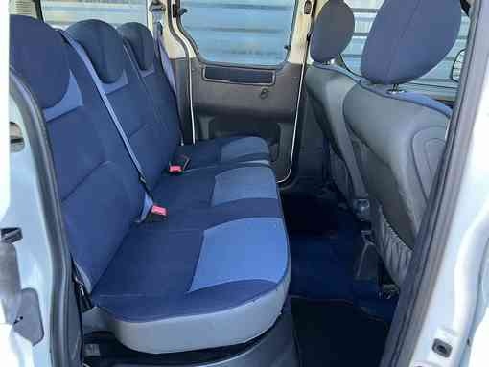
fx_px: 367
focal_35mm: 26
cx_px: 244
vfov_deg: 53.1
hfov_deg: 67.3
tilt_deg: -23.3
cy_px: 184
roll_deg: -2.1
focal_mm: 5.7
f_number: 1.5
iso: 125
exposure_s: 1/63
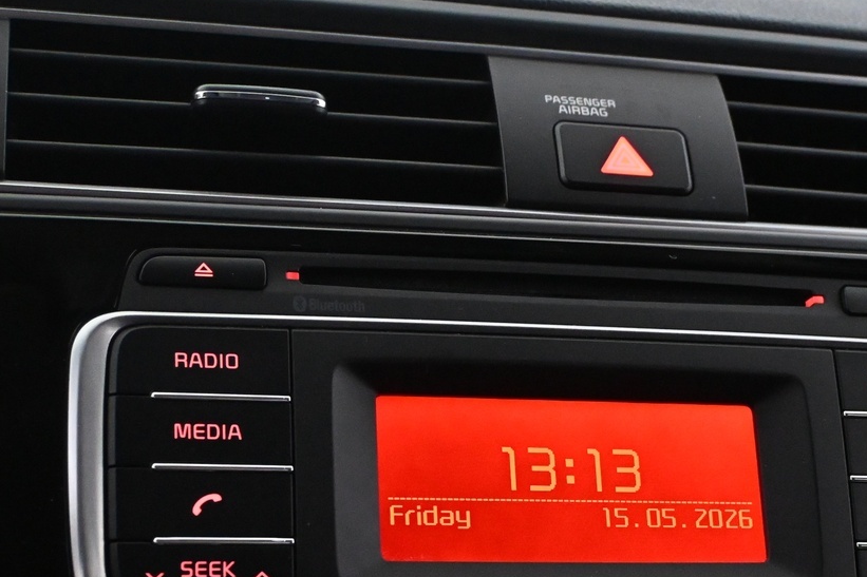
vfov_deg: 17.6
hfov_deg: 26.2
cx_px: 568
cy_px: 458
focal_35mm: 77
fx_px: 1854
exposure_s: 1/60
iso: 5600
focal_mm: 26
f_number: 4.5
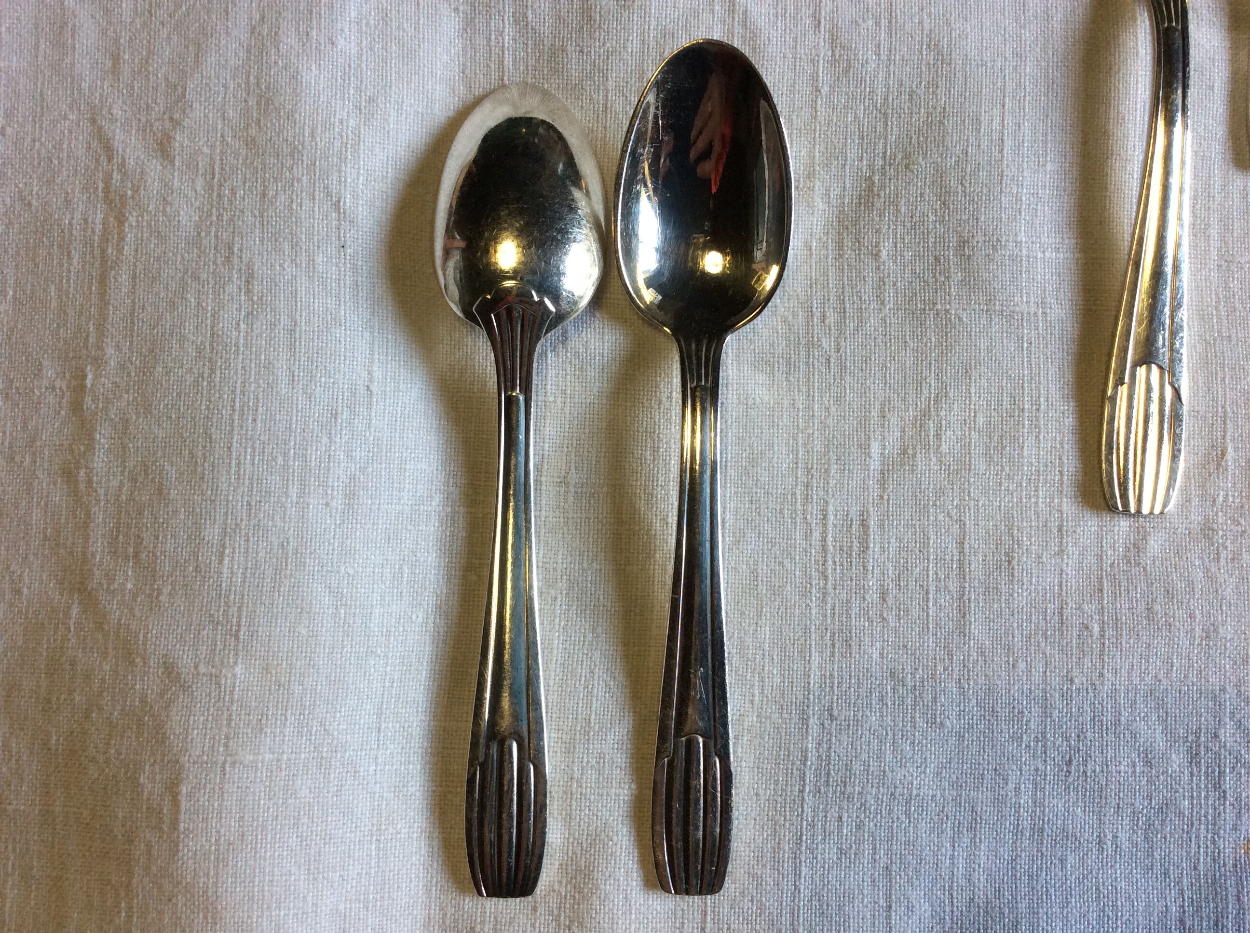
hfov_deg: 56.9
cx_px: 625
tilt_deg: -85.6
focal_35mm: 32
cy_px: 466
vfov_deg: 44.1
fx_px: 1154
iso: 64
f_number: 2.4
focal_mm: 3.3
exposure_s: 1/25
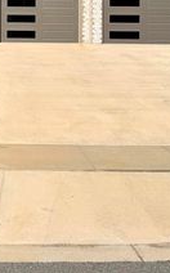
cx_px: -6
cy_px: 34
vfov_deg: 32.6
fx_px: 446
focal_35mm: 60
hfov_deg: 20.8
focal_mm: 6.76
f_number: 1.78
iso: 80
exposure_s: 1/12346
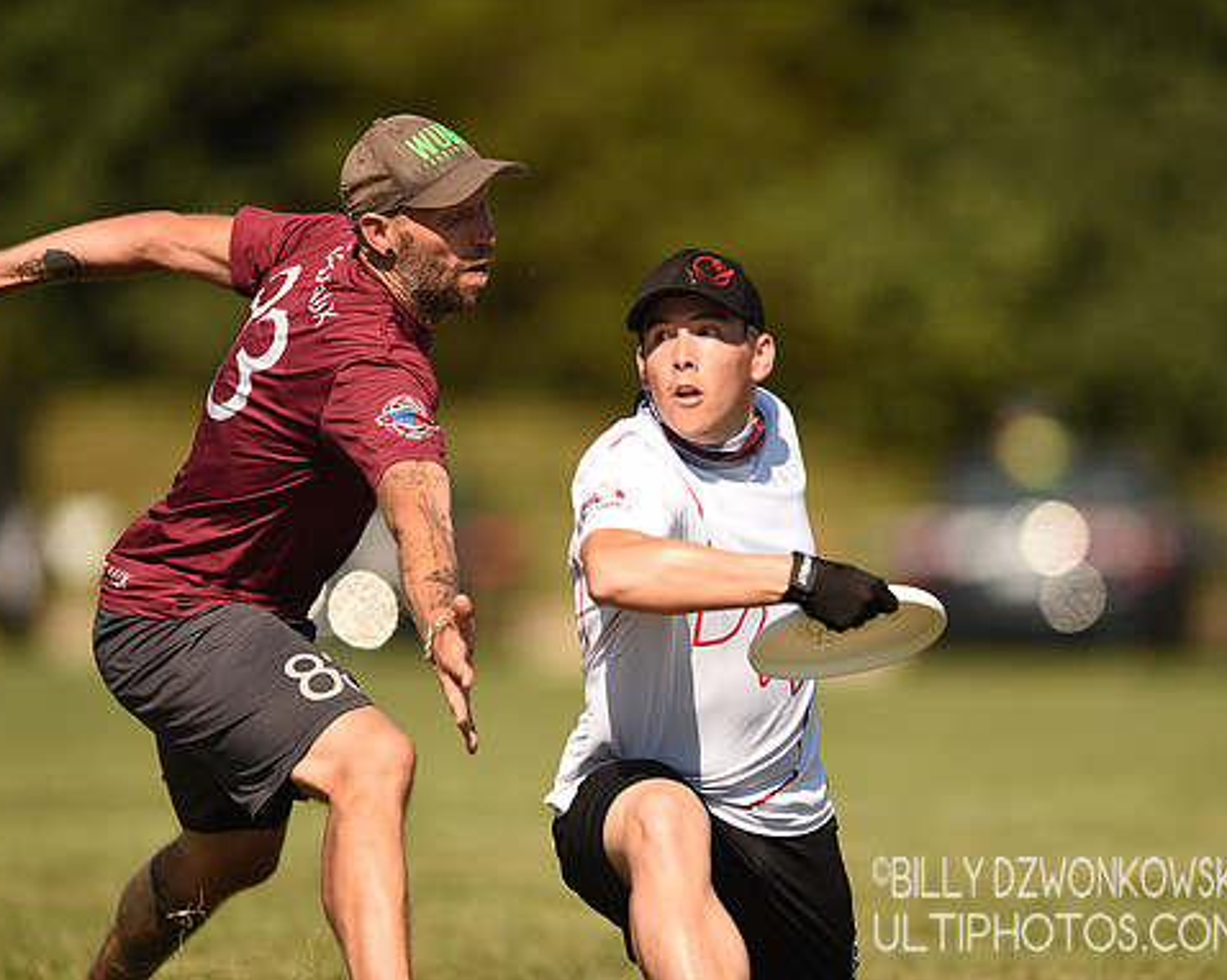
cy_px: 489
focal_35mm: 455
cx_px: 708
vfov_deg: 3.4
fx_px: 16516
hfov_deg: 4.3
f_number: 3.2
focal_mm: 400
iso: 100
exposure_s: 1/2000
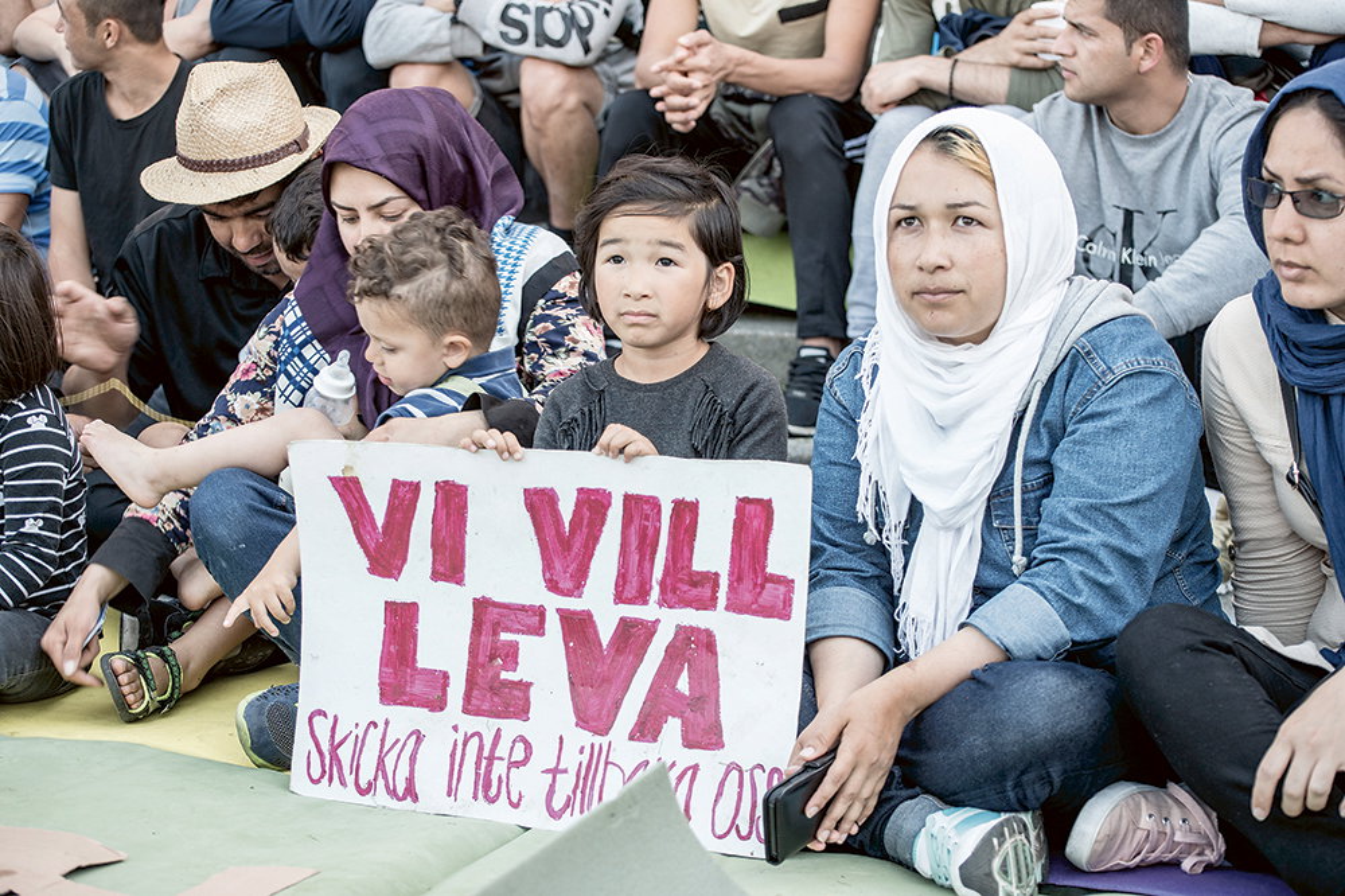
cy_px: 448
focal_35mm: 75
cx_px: 672
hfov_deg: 27.0
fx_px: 2801
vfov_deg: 18.2
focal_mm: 75
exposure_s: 1/100
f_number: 5
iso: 250
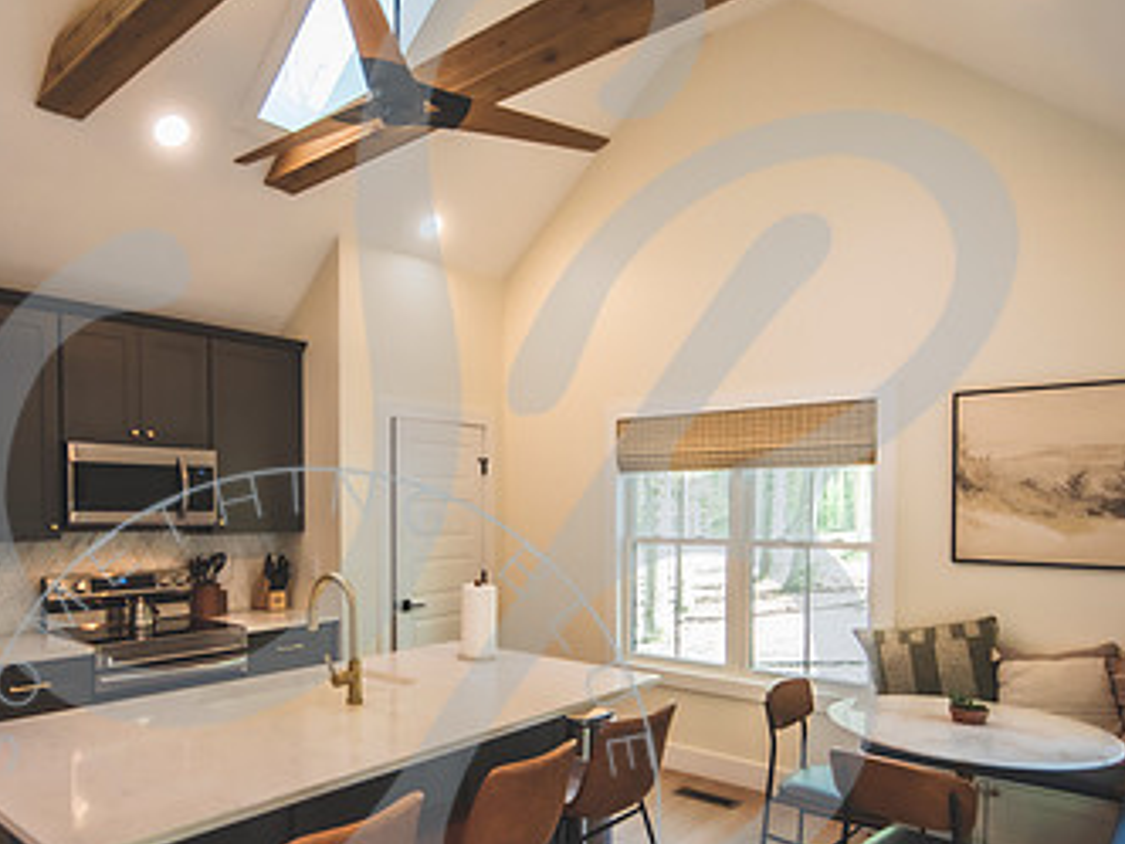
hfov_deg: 71.1
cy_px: 530
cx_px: 470
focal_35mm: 24
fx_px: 780
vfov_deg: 56.1
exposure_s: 1/400
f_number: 2.8
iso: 1000
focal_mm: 14
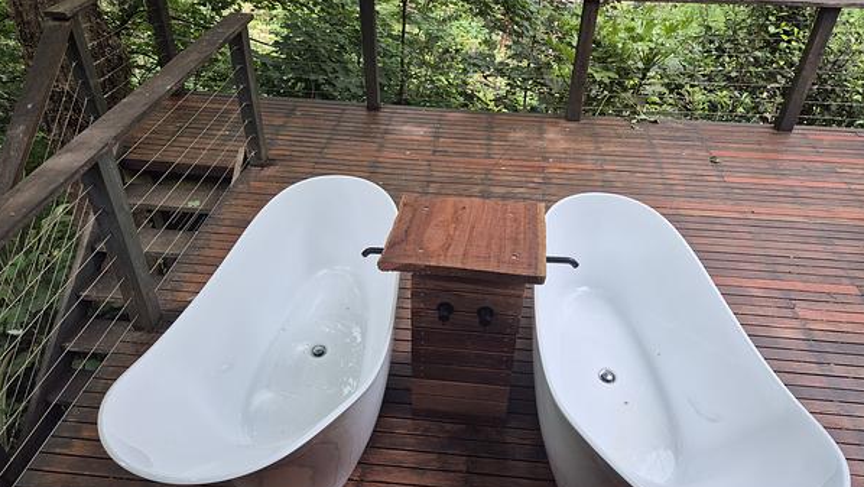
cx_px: 439
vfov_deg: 44.4
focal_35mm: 26
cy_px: 219
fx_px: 596
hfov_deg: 71.9
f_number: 1.8
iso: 25
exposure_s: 1/278
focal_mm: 5.4
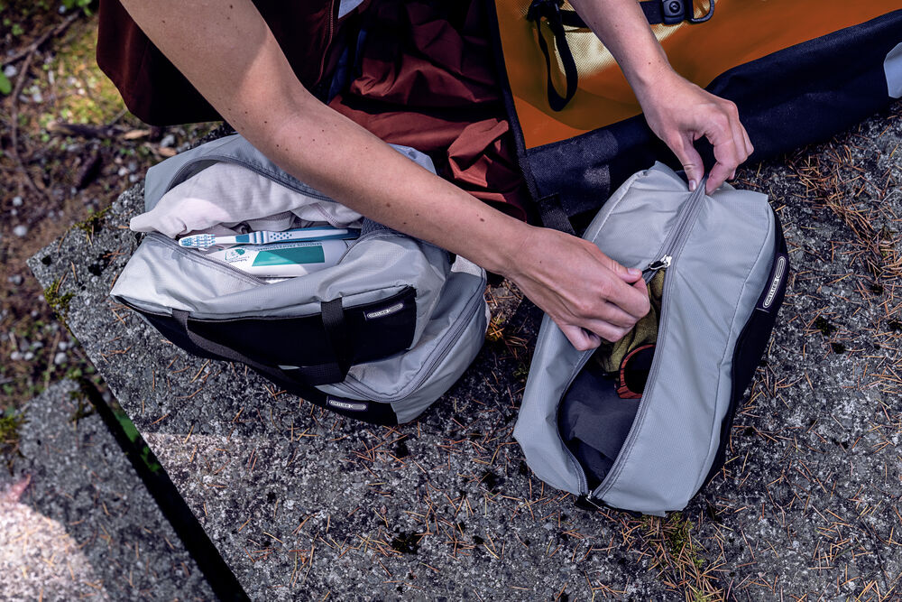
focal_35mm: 44
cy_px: 301
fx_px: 1103
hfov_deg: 44.5
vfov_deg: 30.5
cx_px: 451
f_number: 5.6
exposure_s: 1/100
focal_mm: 44
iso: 400
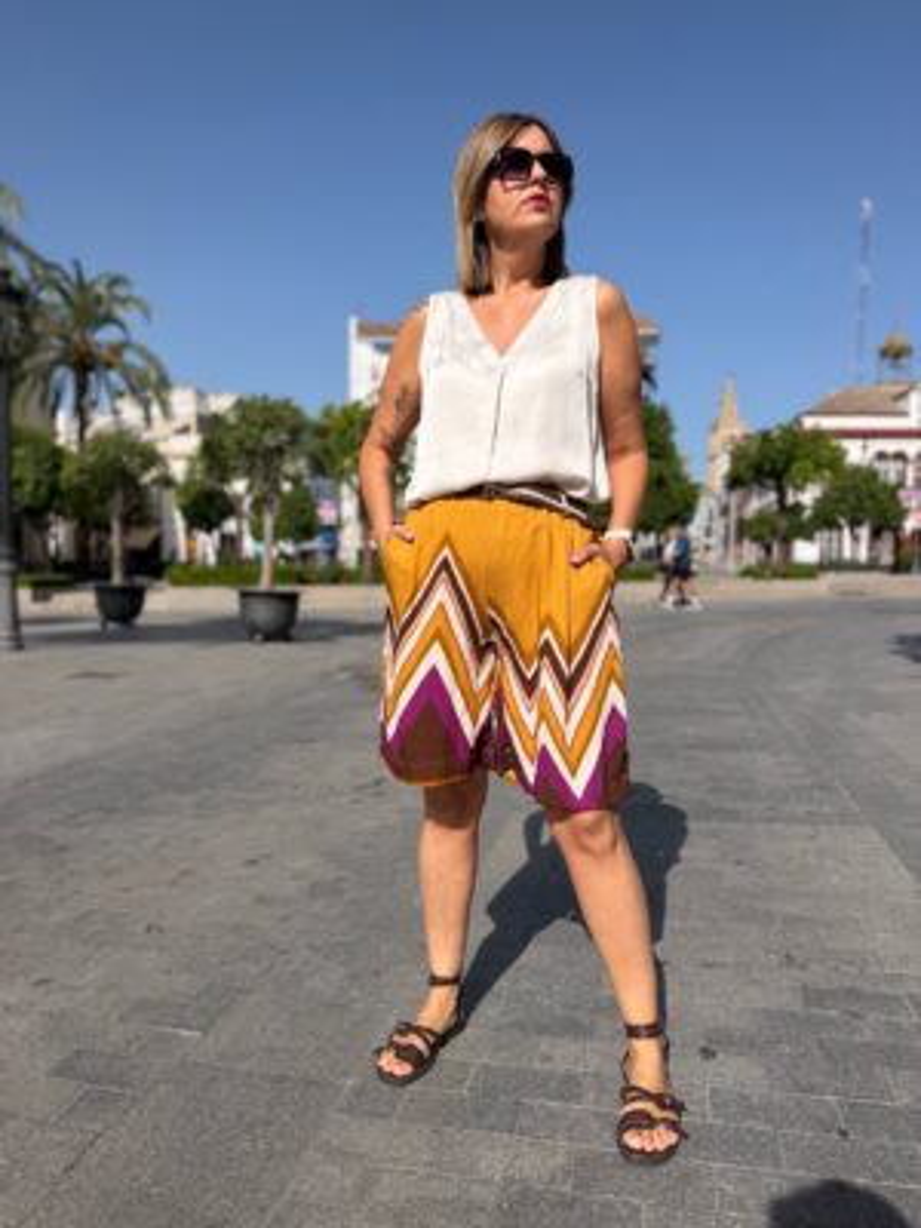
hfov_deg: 56.8
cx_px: 460
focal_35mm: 24
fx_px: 851
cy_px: 614
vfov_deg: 71.6
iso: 80
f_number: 1.78
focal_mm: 6.76
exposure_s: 1/7353
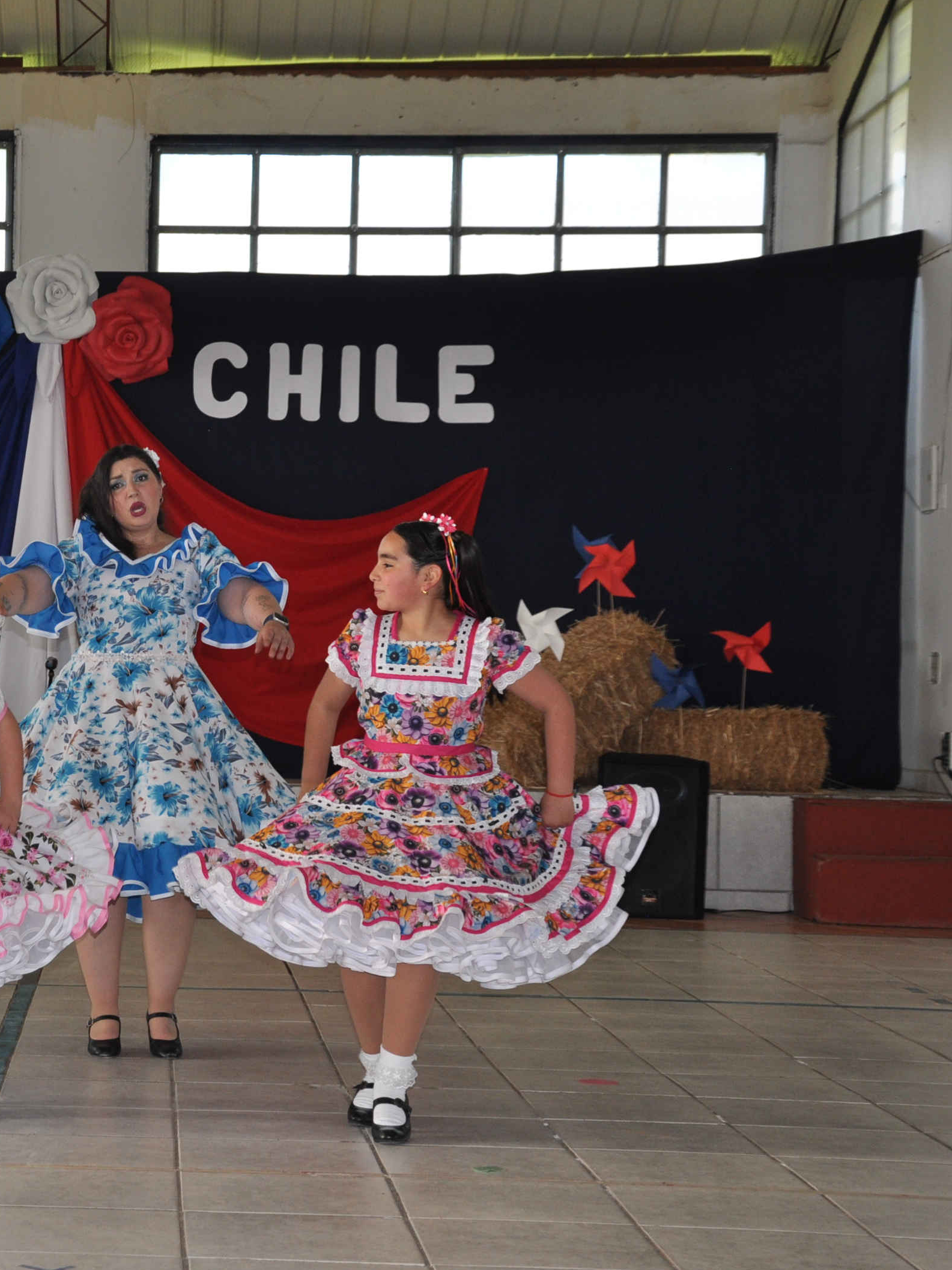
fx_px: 2813
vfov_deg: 25.4
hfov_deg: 18.8
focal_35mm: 77
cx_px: 35
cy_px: 641
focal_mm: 35
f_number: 5
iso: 400
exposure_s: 1/125
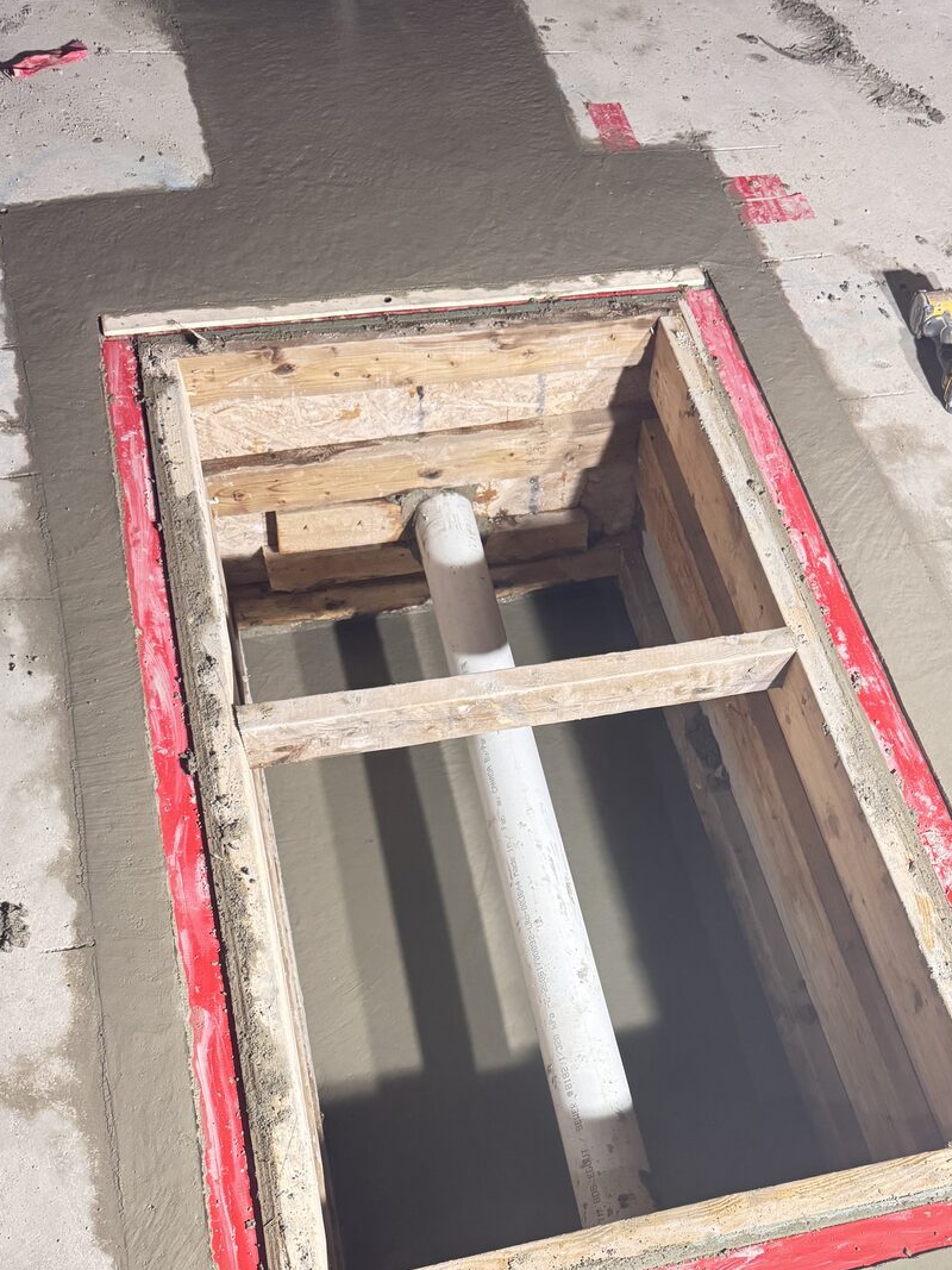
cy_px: 911
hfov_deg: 39.4
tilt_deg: -59.2
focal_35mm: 36
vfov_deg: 49.8
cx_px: 591
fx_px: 1320
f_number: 1.78
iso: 640
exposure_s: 1/60
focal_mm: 6.76
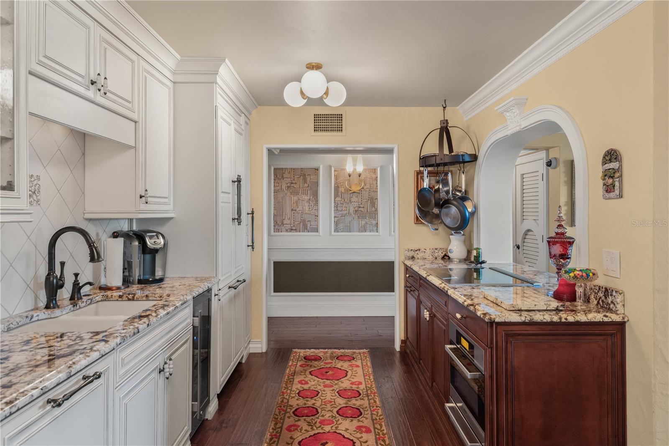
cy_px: 223
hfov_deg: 78.6
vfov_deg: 57.2
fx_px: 409
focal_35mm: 22
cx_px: 334
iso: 320
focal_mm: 22
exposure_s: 2
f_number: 8
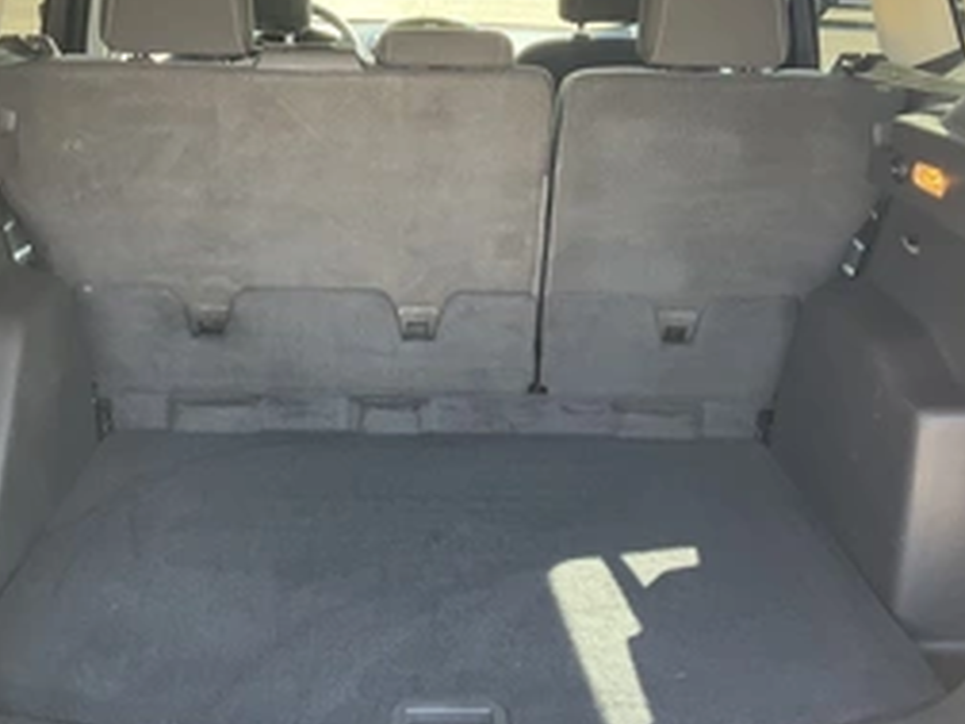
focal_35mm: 46
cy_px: 360
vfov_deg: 31.5
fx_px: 1282
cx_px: 444
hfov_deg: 41.2
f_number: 1.8
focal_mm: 3
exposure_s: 1/122
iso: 50
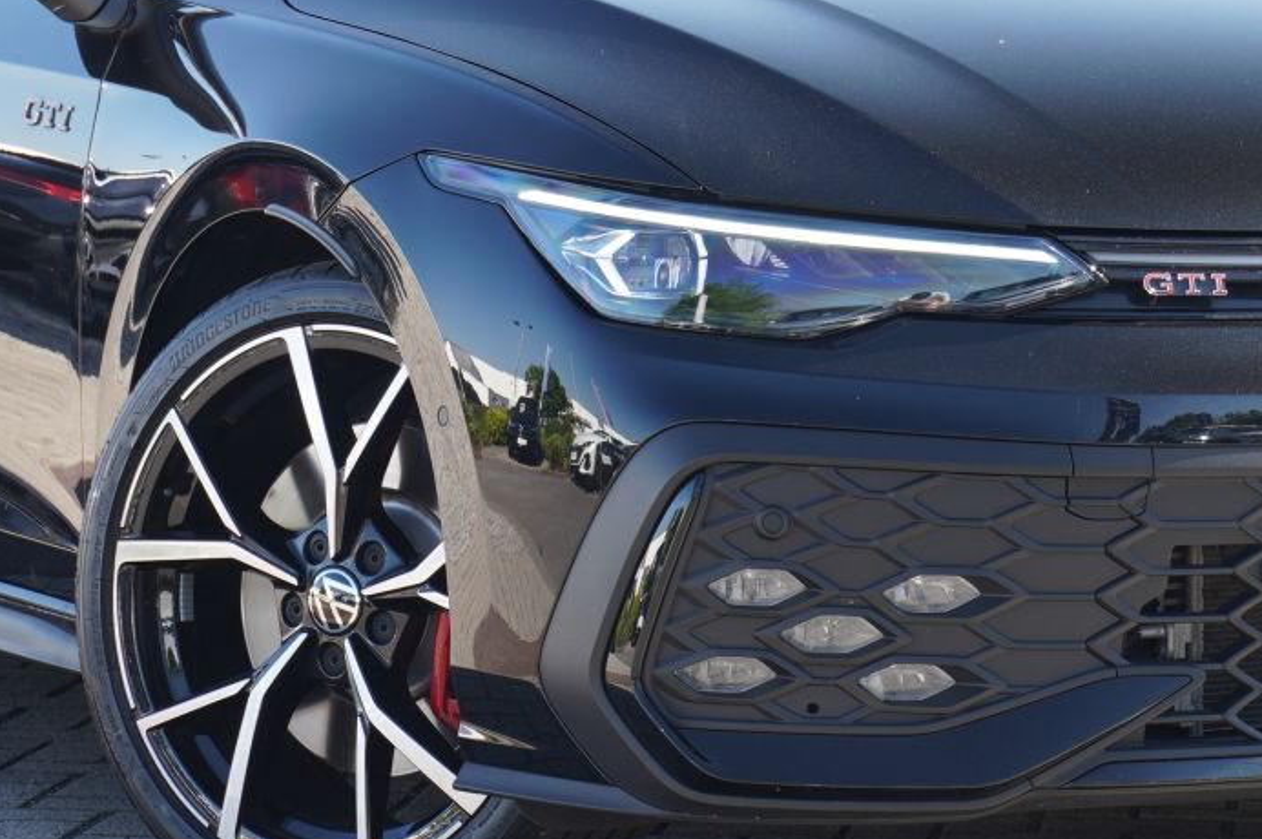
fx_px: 5469
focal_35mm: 156
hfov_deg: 13.2
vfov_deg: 8.8
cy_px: 261
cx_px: 722
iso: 200
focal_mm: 45
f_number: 5.6
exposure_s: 1/80
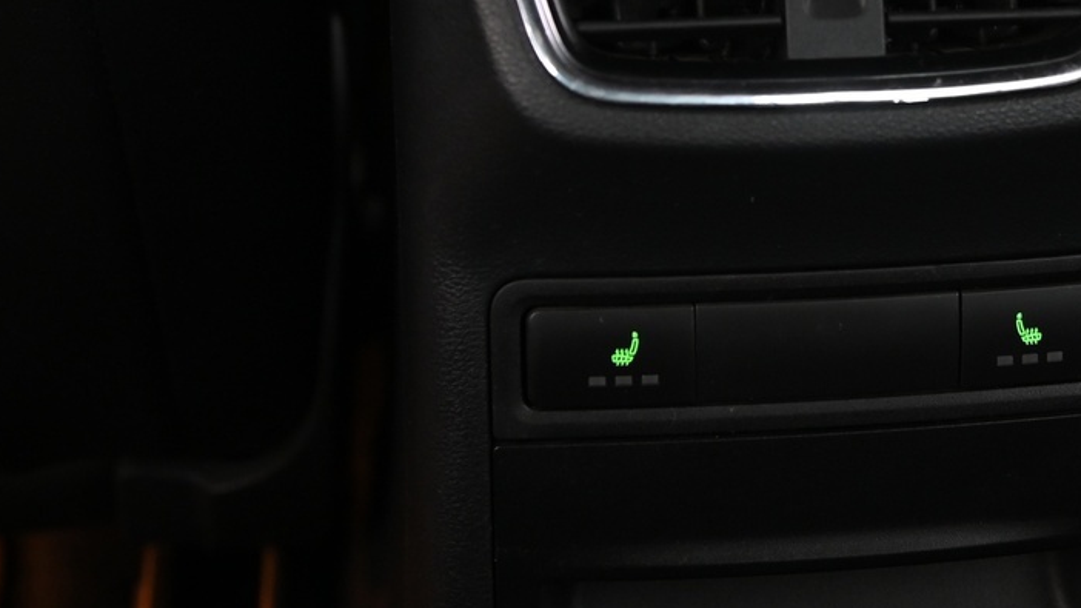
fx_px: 2637
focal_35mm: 92
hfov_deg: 22.8
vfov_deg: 13.1
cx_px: 870
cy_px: 105
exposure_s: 1/10
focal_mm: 38
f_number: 4
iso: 2000
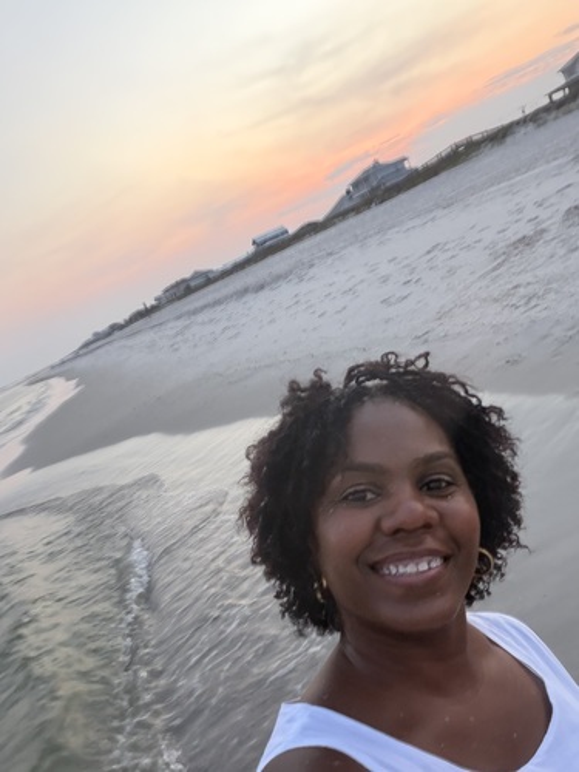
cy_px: 386
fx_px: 669
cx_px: 290
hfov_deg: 46.8
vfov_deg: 60.0
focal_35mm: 30
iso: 320
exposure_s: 1/42
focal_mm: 2.71
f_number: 1.9
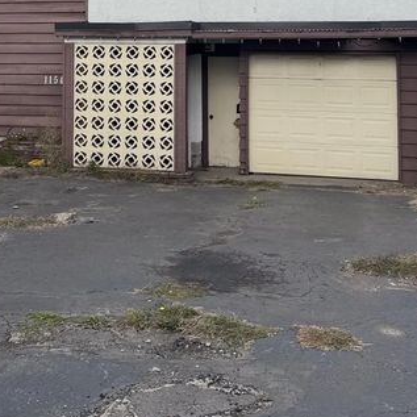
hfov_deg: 29.8
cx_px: 132
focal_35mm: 57
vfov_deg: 28.0
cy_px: -14
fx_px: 777
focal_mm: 6.76
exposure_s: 1/4608
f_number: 1.78
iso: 80
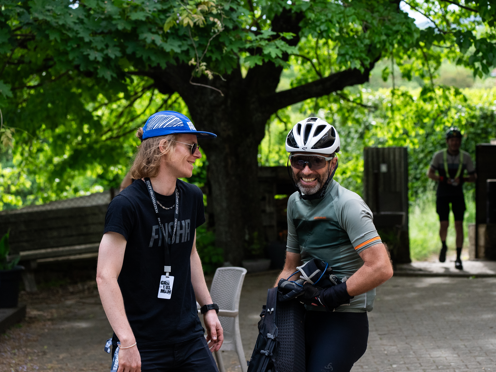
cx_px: 278
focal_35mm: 108
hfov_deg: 18.2
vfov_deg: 13.7
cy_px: 186
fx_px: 1548
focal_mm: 100
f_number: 5.6
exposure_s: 1/640
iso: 640
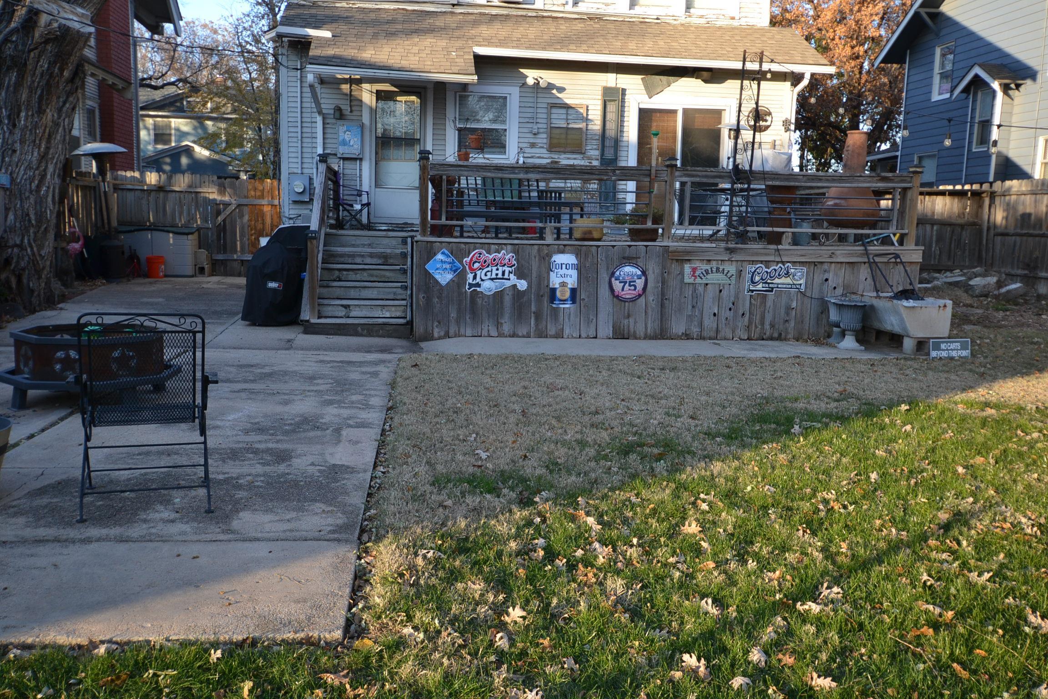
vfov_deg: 40.0
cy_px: 350
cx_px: 524
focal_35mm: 33
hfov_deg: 57.2
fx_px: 961
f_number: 5.6
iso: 220
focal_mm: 22
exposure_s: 1/125
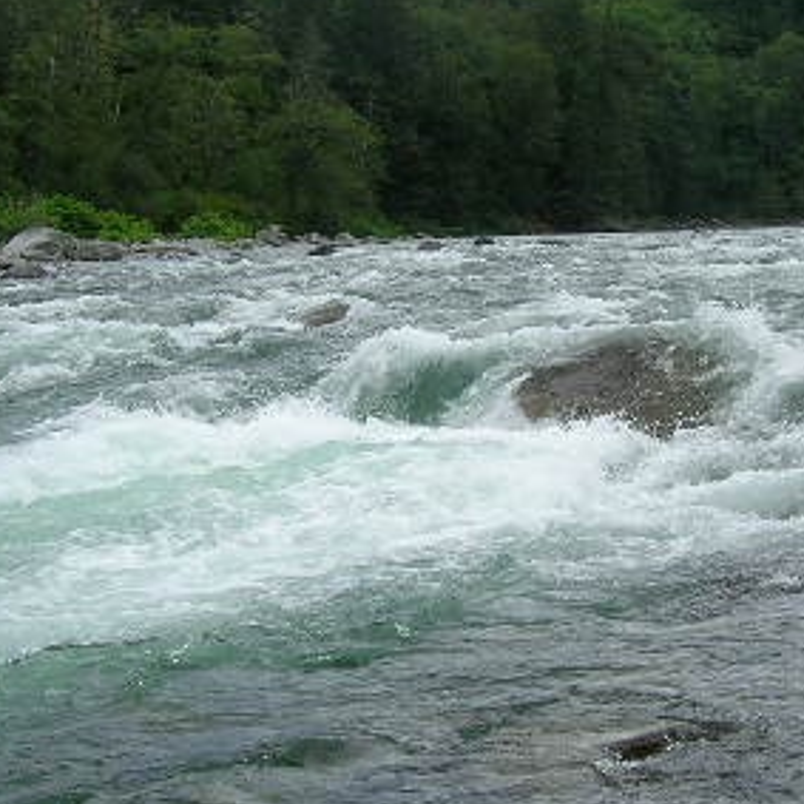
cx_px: 645
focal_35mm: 68
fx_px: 1787
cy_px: 327
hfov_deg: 24.9
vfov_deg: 25.3
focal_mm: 5.7
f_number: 4.9
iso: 50
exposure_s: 1/316
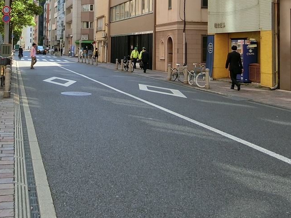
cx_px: 95
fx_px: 395
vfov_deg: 30.0
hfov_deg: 39.9
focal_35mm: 47
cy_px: 36
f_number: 2.7
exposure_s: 1/500
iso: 80
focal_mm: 4.06
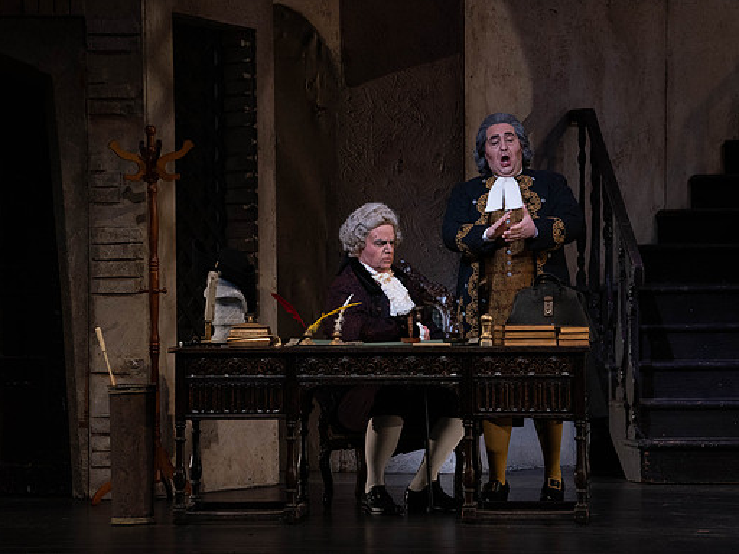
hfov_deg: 9.1
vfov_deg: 6.8
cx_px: 377
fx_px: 4654
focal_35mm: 218
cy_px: 276
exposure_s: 1/250
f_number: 9
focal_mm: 200
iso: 3200
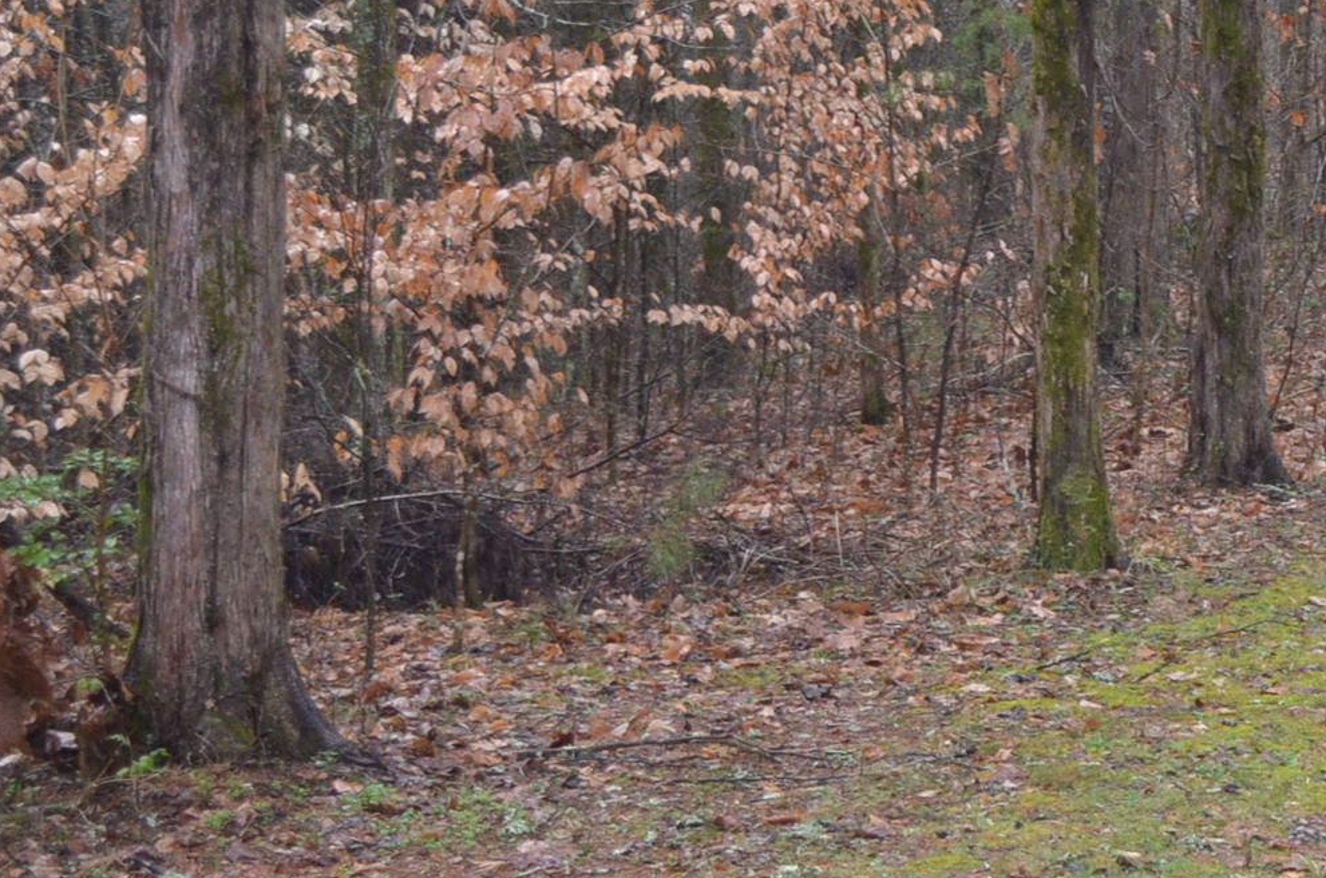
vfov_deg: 14.0
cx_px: 1599
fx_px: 3565
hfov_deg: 19.8
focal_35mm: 97
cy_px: 187
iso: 1600
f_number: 4.2
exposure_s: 1/160
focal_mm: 26
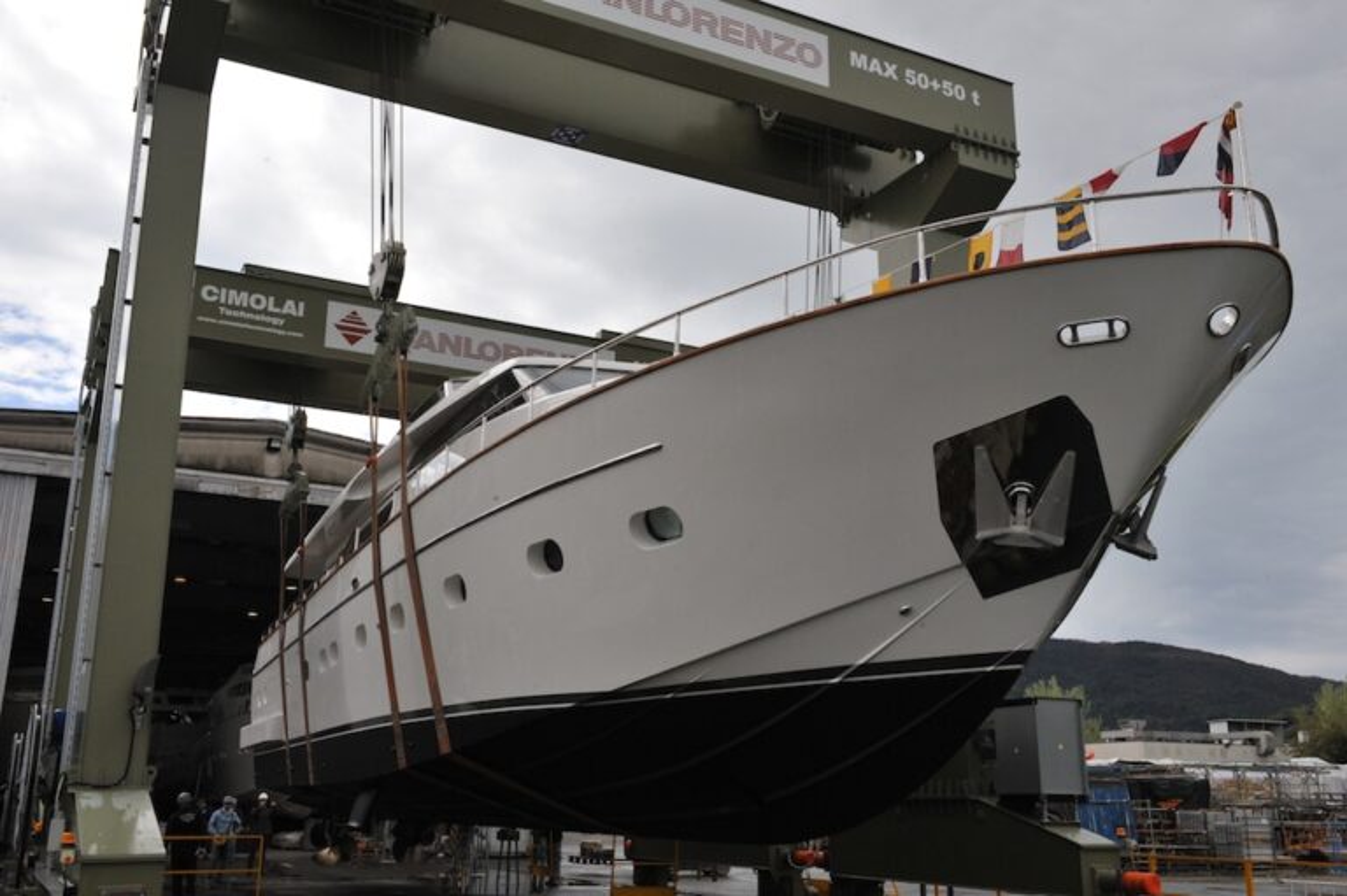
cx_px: 674
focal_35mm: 35
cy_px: 448
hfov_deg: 54.5
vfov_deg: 37.8
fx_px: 1309
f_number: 16
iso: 1600
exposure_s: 1/1000
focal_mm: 35
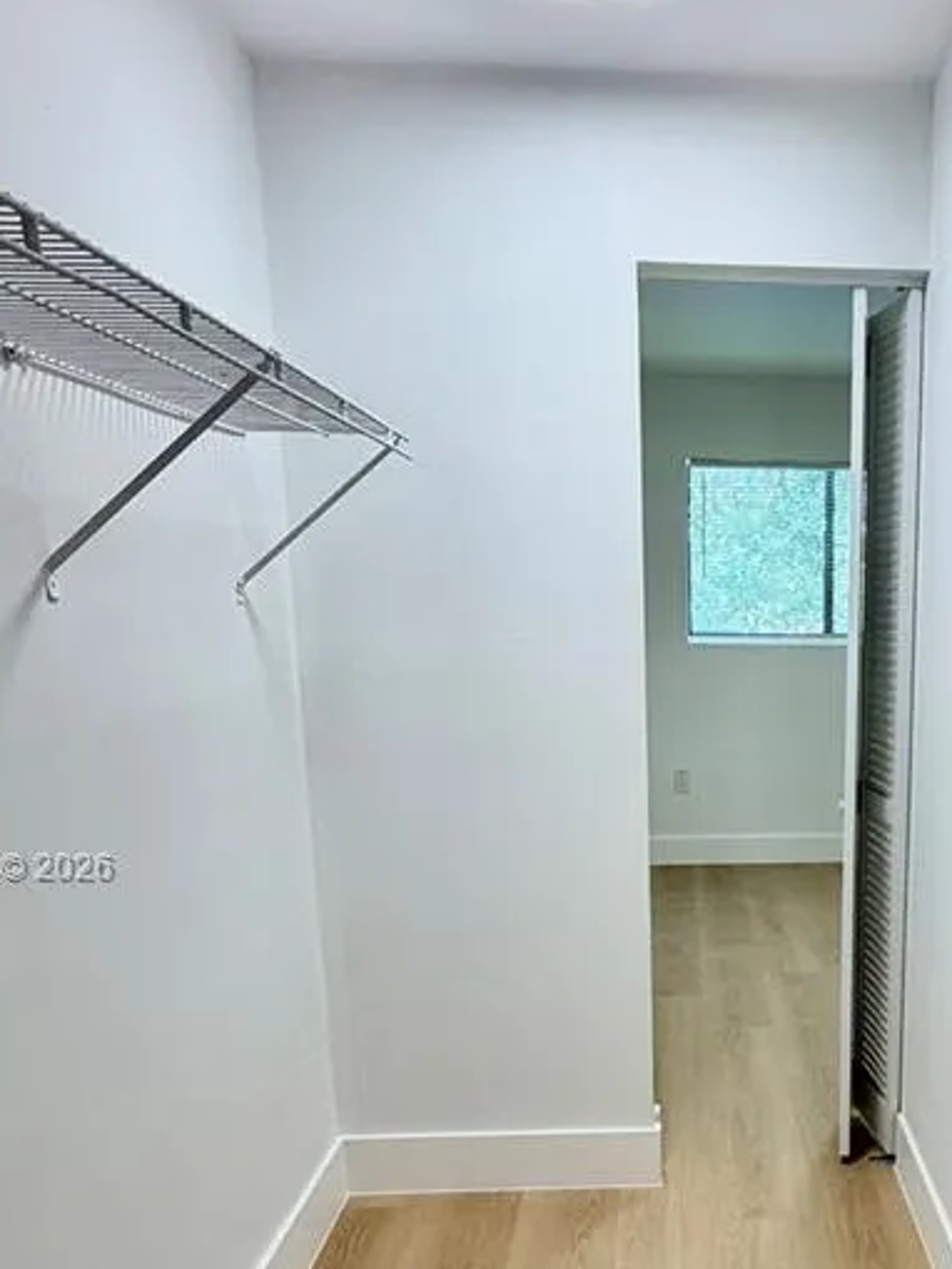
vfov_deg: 54.0
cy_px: 870
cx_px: 773
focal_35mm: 33
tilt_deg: -11.9
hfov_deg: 41.0
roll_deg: -0.2
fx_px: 1210
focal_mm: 2.22
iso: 100
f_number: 2.2
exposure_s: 1/120
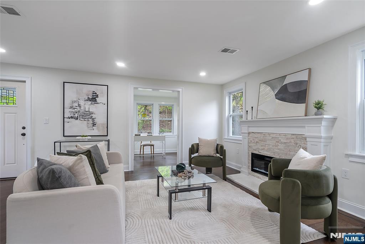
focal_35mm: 16
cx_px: 182
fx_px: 162
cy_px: 122
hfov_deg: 96.7
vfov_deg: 73.8
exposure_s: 1
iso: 100
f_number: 8
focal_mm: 16
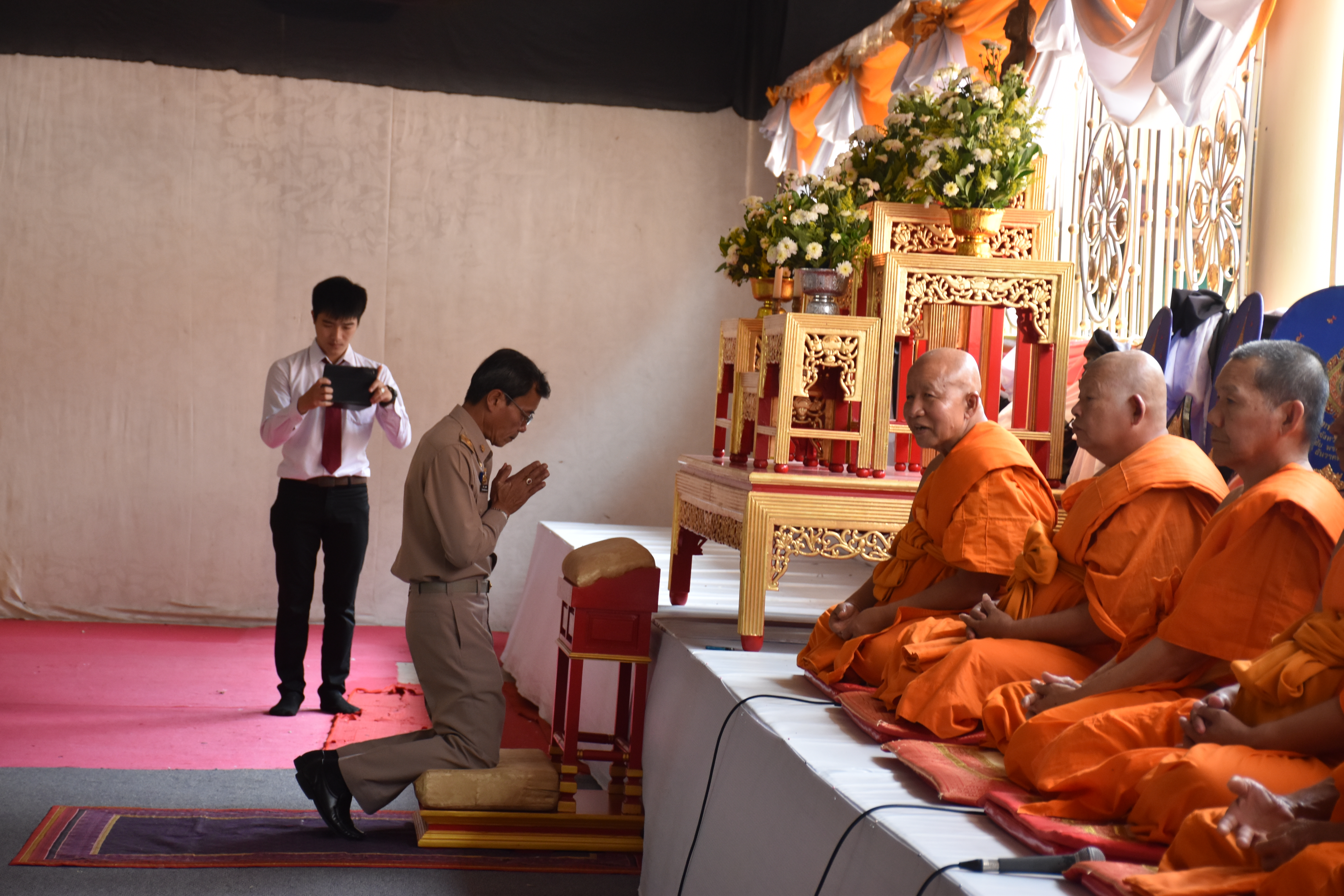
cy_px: 448
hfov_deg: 22.6
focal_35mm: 90
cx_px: 672
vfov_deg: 15.2
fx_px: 3360
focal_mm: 60
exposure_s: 1/200
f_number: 5
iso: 800
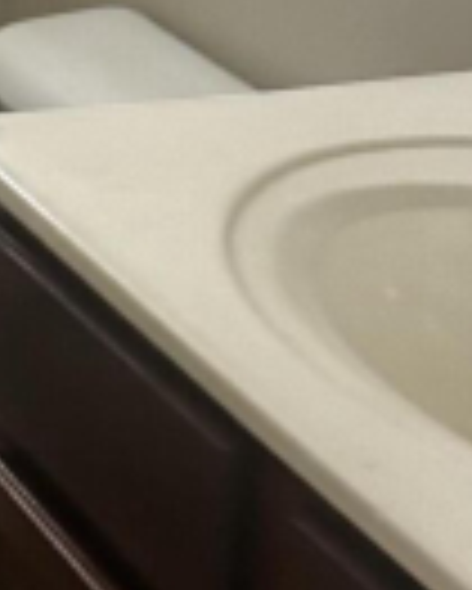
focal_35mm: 129
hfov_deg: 11.2
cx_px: -351
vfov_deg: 14.5
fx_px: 2250
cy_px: -88
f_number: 1.5
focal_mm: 5.7
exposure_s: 1/60
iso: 200
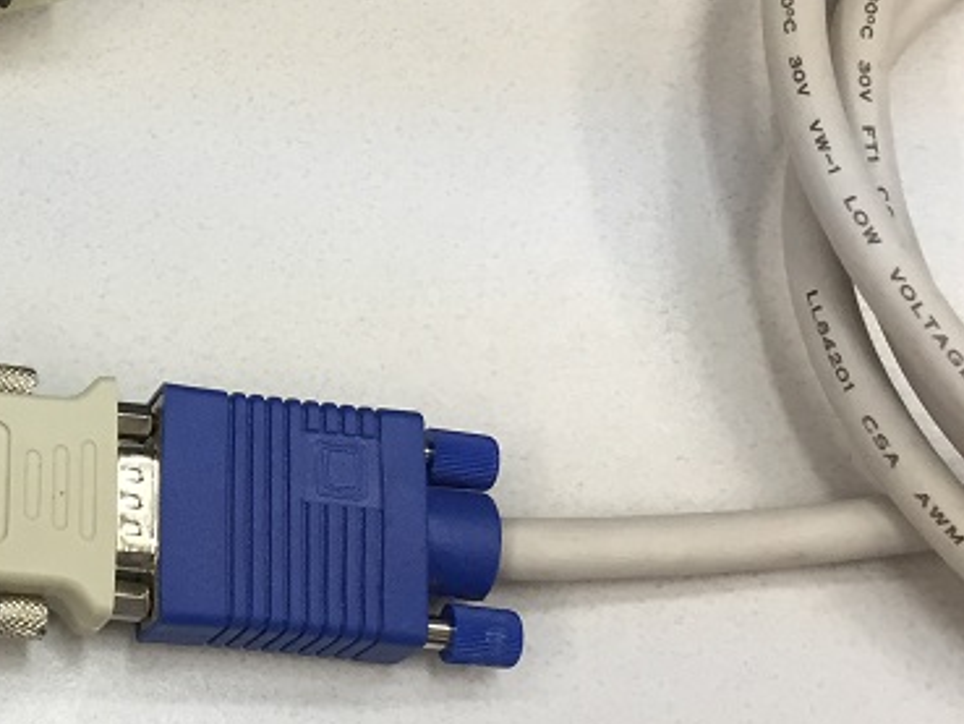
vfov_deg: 19.1
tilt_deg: -68.7
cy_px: 278
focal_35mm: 77
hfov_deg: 23.3
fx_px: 2145
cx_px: -178
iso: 50
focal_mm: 4.15
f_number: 2.2
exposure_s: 1/33
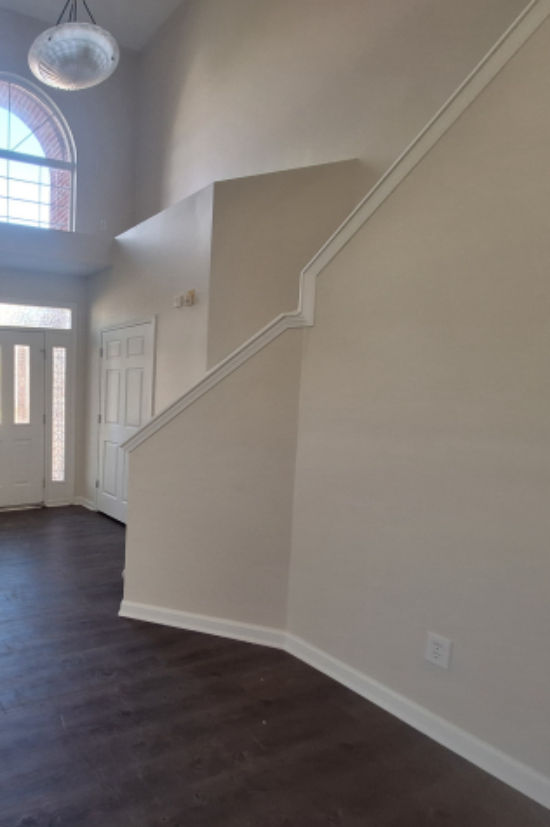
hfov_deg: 53.7
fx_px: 436
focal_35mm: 19
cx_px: 27
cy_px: 430
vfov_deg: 86.9
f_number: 2.2
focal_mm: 1.74
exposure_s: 1/60
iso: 64
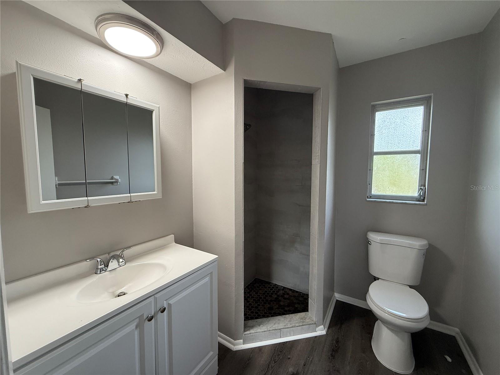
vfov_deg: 85.7
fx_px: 202
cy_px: 188
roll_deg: +0.2
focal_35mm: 14
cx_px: 250
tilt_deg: -3.7
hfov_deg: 102.1
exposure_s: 1/120
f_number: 2.2
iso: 250
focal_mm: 2.22
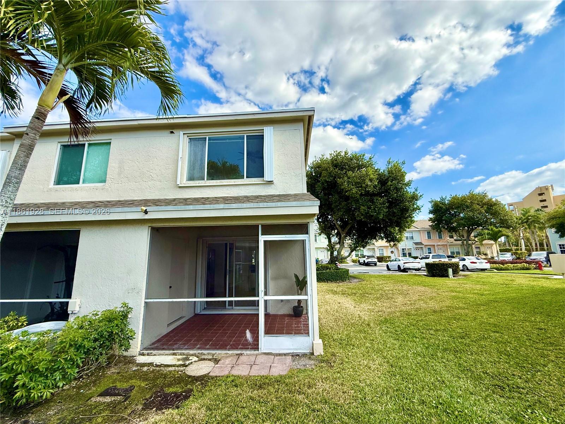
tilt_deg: +10.5
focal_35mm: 14
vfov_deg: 85.7
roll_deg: +1.8
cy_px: 212
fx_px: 229
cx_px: 282
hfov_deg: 102.1
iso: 50
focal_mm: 2.22
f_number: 2.2
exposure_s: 1/1698
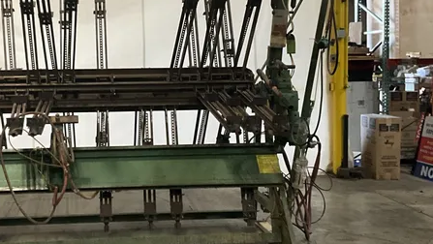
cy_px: 91
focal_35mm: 53
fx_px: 609
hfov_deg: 38.5
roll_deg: +0.0
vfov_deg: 22.6
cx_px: 126
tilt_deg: -3.1
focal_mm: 3
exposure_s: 1/60
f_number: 1.8
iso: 250
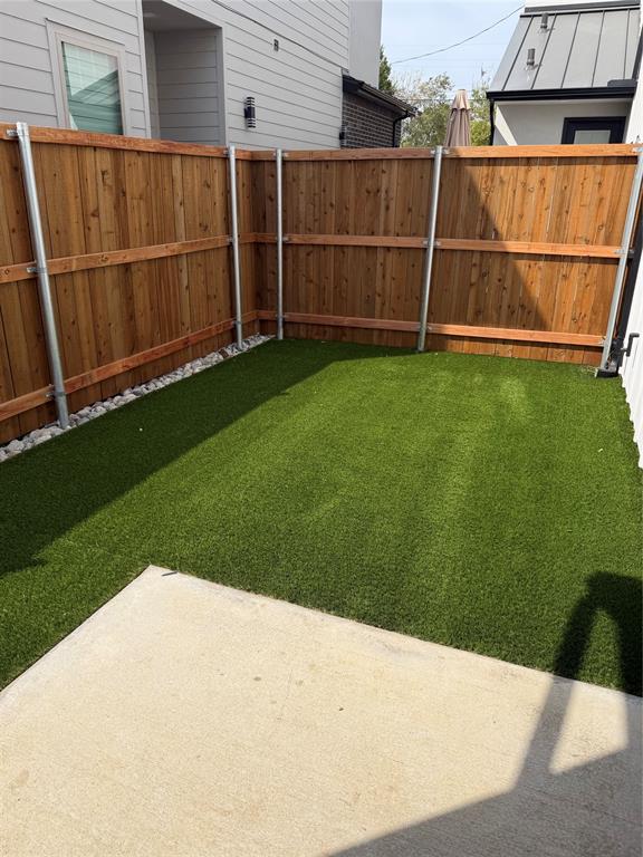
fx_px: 594
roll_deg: -0.7
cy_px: 428
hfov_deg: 56.8
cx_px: 322
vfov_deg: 71.6
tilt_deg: -22.1
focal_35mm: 24
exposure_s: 1/4975
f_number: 1.78
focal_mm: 6.76
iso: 80
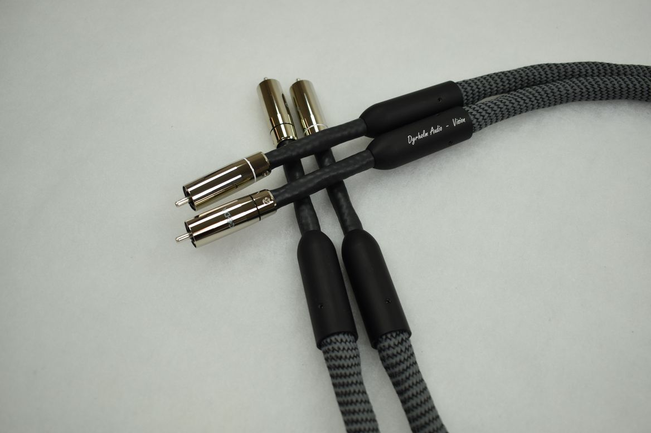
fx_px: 669
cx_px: 326
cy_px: 220
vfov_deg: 35.9
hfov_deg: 51.9
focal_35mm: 37
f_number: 4.5
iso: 100
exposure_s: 1/80
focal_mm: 24
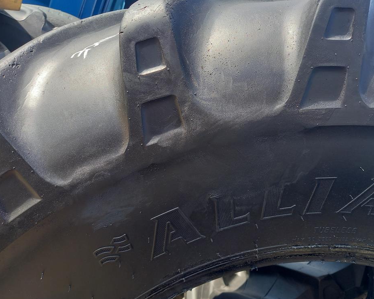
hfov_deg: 64.1
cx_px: 192
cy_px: 149
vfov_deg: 53.2
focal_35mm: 27
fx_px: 299
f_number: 1.8
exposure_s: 1/127
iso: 50
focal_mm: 4.65
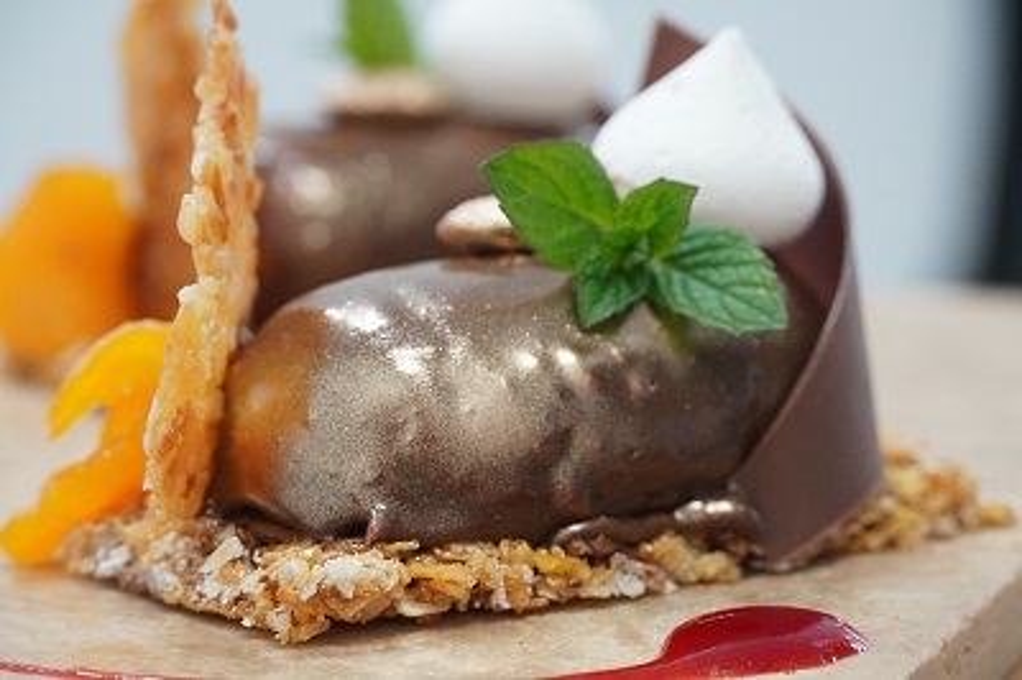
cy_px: 340
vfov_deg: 11.1
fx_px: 3489
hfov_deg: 16.7
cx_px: 511
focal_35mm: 123
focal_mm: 82
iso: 5000
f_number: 5.6
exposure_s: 1/160
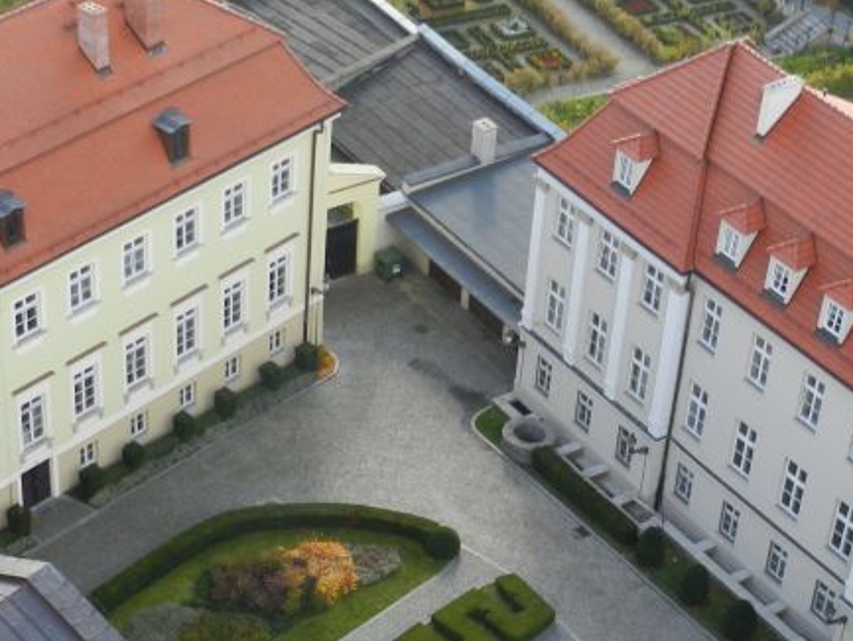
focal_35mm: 85
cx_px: 388
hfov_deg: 23.0
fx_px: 2095
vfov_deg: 17.2
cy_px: 538
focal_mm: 8.1
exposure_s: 1/250
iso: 160
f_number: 4.2
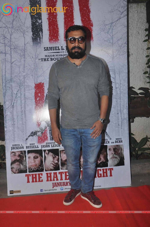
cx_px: 75
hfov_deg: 39.9
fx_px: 207
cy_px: 114
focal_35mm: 33
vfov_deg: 57.3
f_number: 9
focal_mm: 22
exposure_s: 1/200
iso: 800
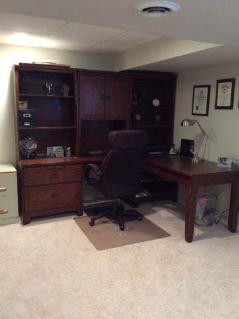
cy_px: 160
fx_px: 304
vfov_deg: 55.4
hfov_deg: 42.9
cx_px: 120
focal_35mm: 33
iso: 250
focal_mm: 3.3
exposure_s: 1/15
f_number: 2.4
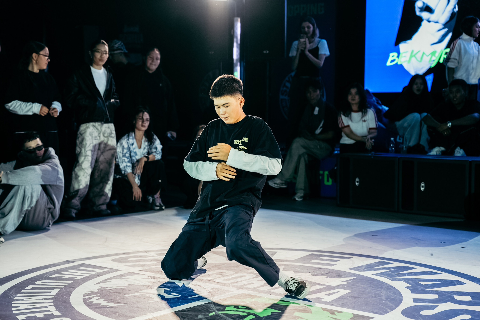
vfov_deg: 20.3
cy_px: 160
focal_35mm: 67
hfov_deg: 30.1
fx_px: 893
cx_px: 240
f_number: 2.8
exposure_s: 1/800
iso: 3200
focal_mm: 67
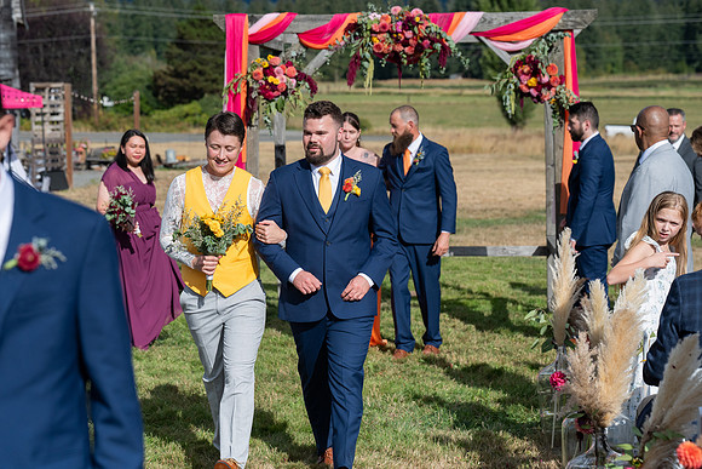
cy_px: 234
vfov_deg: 15.9
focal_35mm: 86
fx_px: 1677
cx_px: 351
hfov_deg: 23.6
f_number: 5
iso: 400
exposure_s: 1/5000
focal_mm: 86
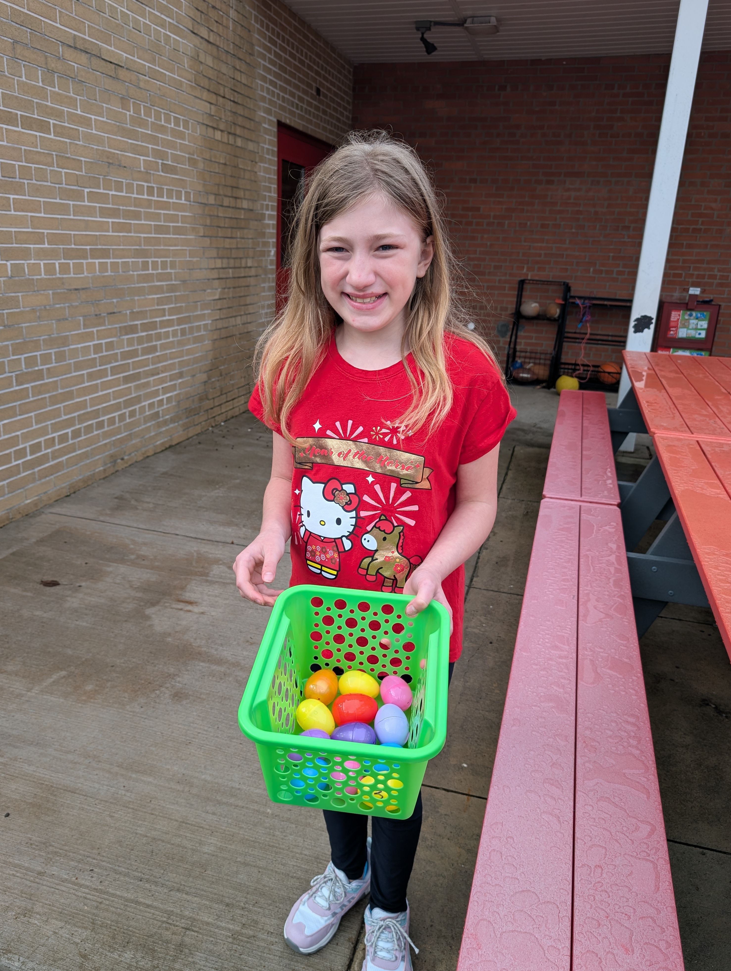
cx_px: 368
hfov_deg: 55.0
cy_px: 484
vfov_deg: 69.3
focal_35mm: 25
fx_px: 702
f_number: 1.68
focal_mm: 6.9
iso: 19
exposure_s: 1/324
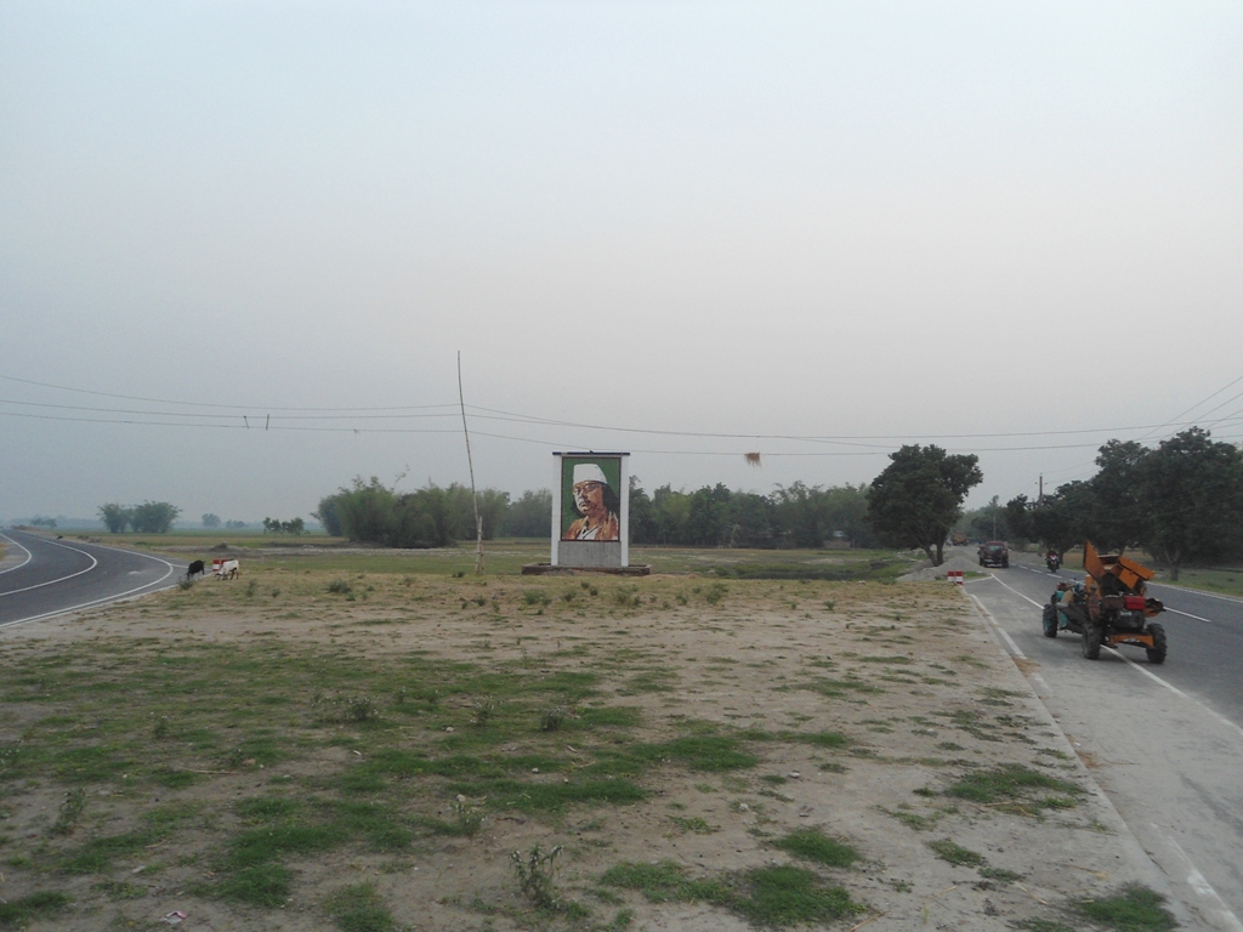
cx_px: 622
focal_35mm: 26
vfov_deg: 53.1
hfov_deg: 67.3
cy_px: 466
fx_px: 934
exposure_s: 1/30
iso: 100
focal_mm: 4.7
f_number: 2.8
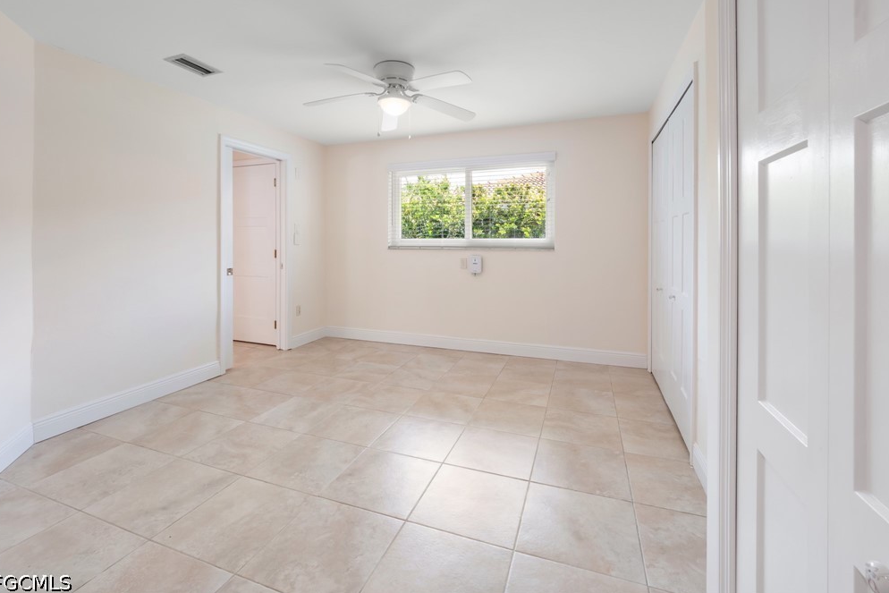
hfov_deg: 100.4
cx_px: 444
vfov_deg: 76.9
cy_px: 254
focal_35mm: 15
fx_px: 370
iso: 200
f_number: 7.1
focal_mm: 7
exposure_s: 1/6
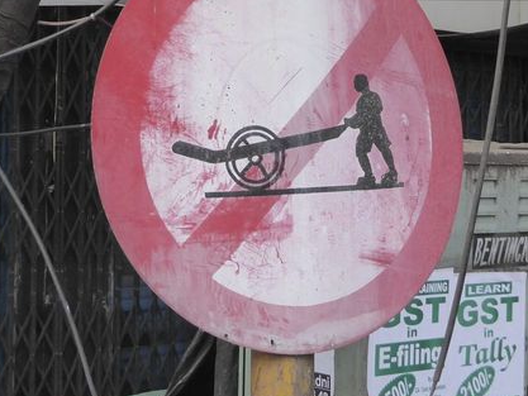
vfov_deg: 21.3
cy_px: 147
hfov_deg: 28.2
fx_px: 1053
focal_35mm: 69
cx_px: 267
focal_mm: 6.3
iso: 200
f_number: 3.7
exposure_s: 1/100
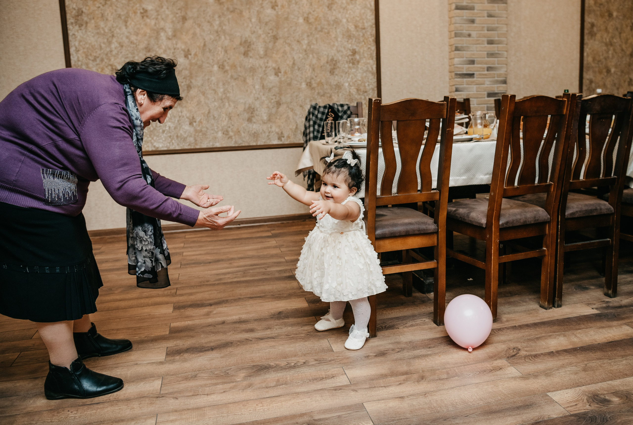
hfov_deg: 60.8
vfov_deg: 43.1
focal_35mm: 31
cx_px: 346
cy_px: 194
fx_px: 538
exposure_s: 1/160
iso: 250
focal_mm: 28
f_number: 3.5
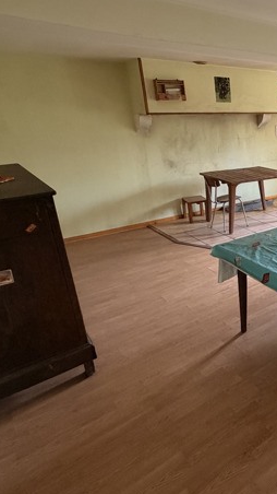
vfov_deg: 69.6
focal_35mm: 27
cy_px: 214
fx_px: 353
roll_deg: +0.5
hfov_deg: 34.7
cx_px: 327
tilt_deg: -16.2
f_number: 2.2
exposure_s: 1/60
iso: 320
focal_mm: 2.22
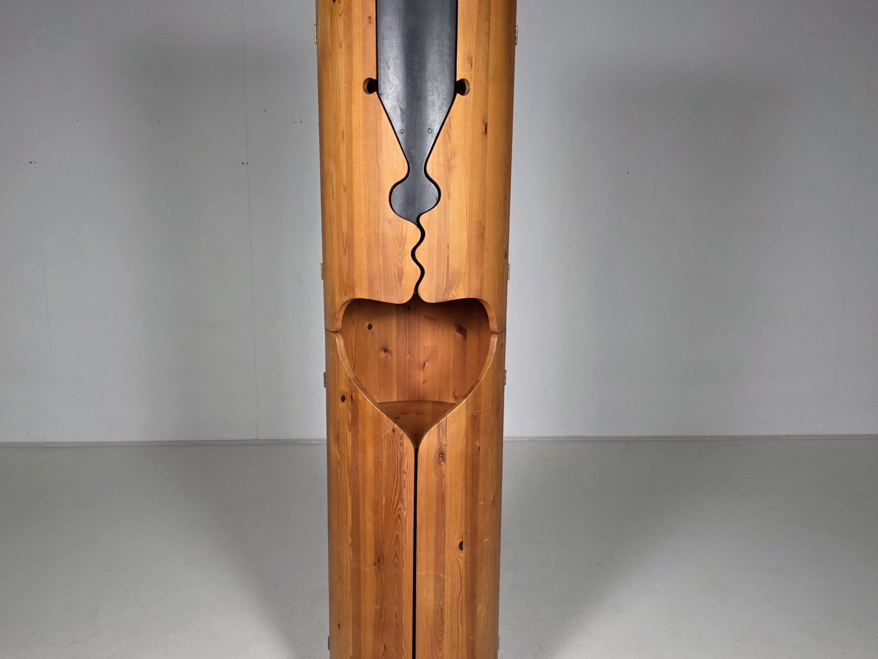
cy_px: 372
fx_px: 786
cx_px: 420
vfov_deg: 45.4
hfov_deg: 58.3
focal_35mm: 31
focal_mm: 6.3
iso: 320
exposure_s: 1/101
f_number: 1.7
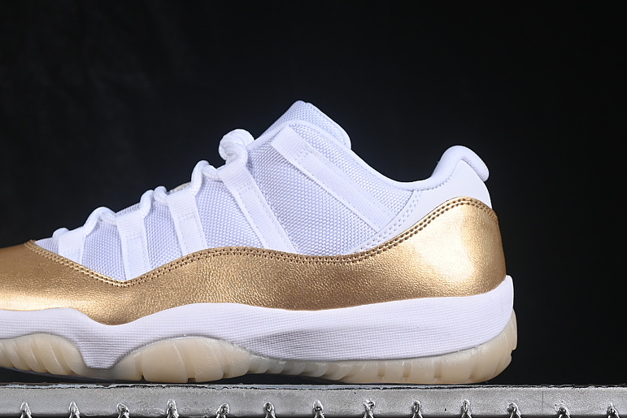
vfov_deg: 13.0
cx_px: 223
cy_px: 204
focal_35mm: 105
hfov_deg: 19.4
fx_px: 1829
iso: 160
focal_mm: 50
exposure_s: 1/80
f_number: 8
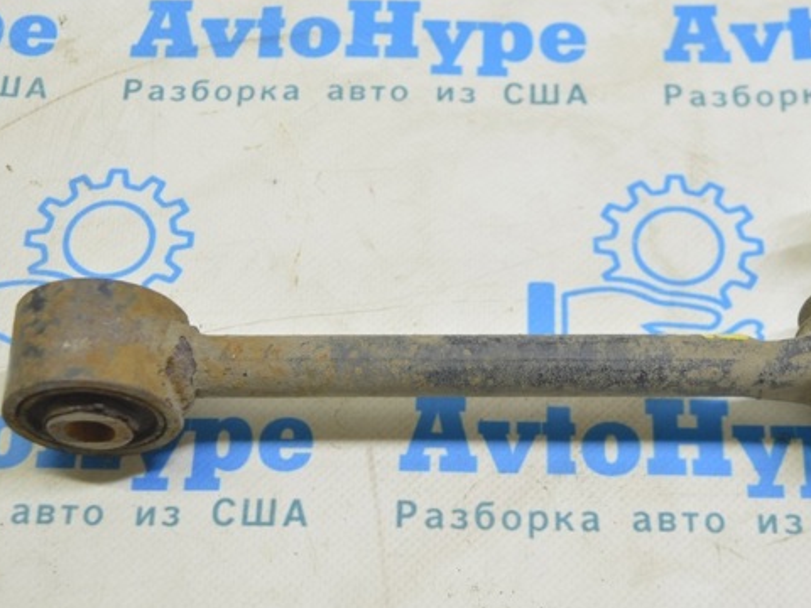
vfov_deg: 20.2
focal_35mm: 73
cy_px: 300
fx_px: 1710
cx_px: 465
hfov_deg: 26.6
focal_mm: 38
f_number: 5.6
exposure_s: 1/20
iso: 400
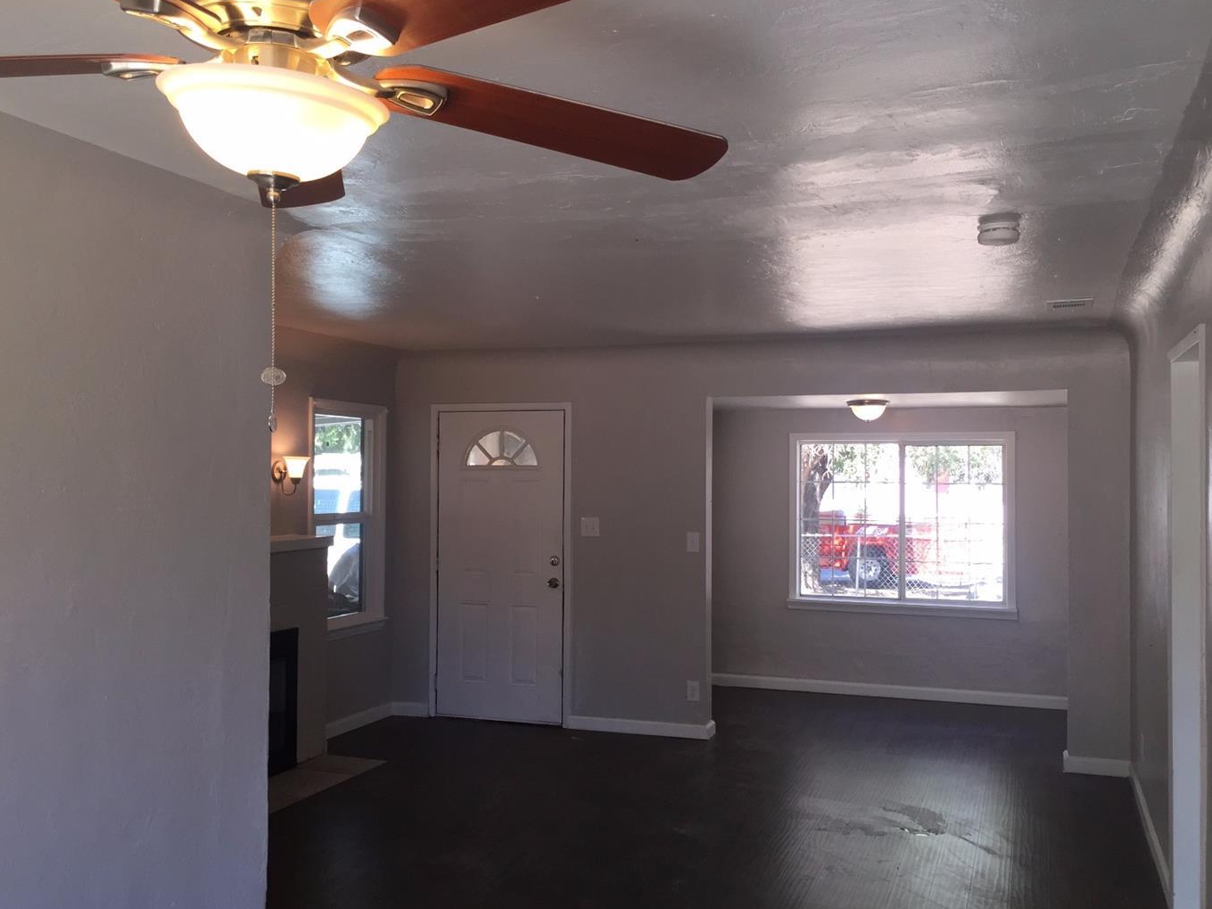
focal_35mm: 32
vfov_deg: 44.2
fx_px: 1120
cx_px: 648
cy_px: 466
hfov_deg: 56.8
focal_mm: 4.15
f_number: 2.2
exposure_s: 1/120
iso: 50
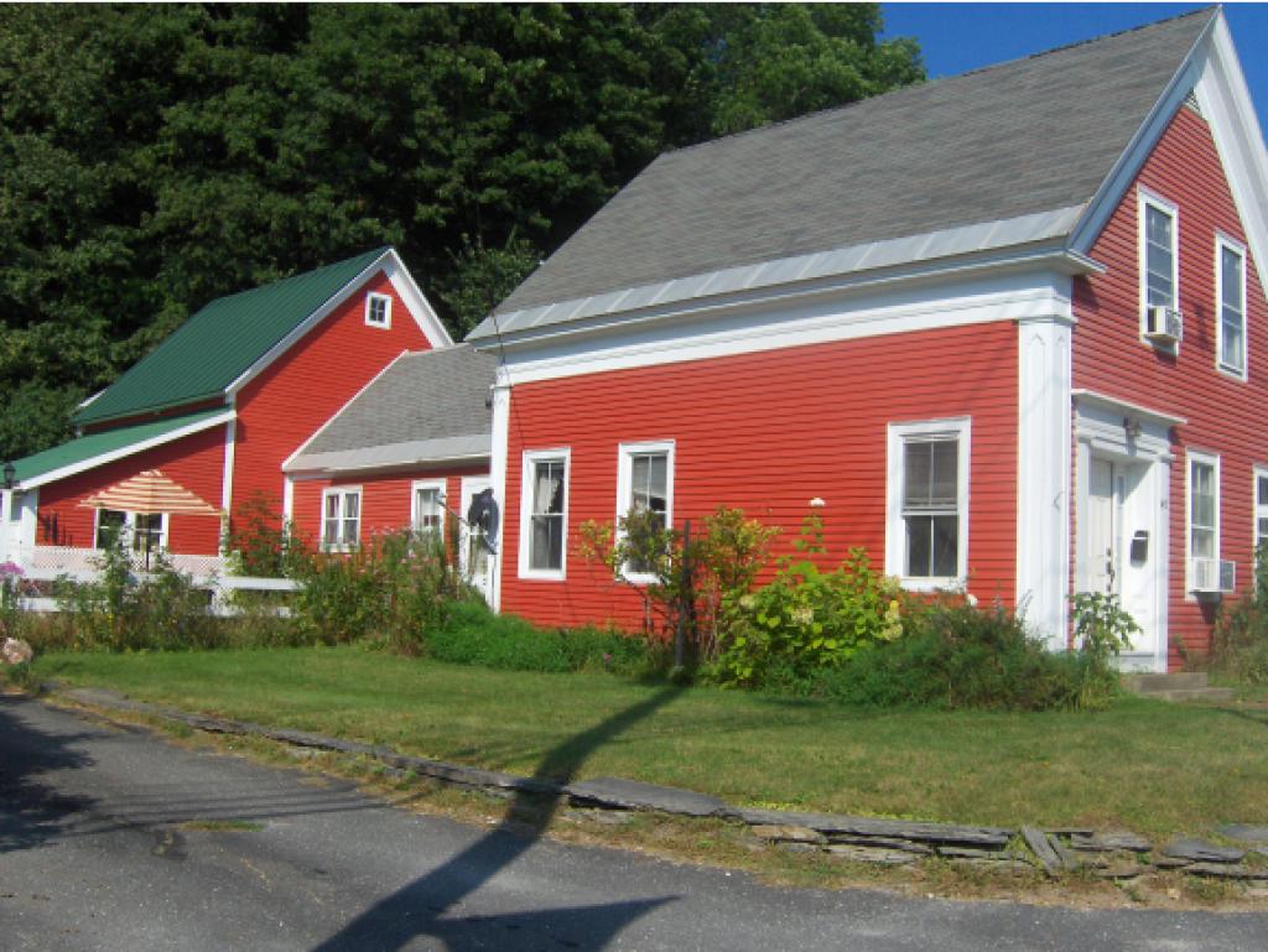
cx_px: 634
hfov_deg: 52.6
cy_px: 476
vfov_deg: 40.7
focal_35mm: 35
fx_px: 1283
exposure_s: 1/781
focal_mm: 7.5
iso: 100
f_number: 6.9
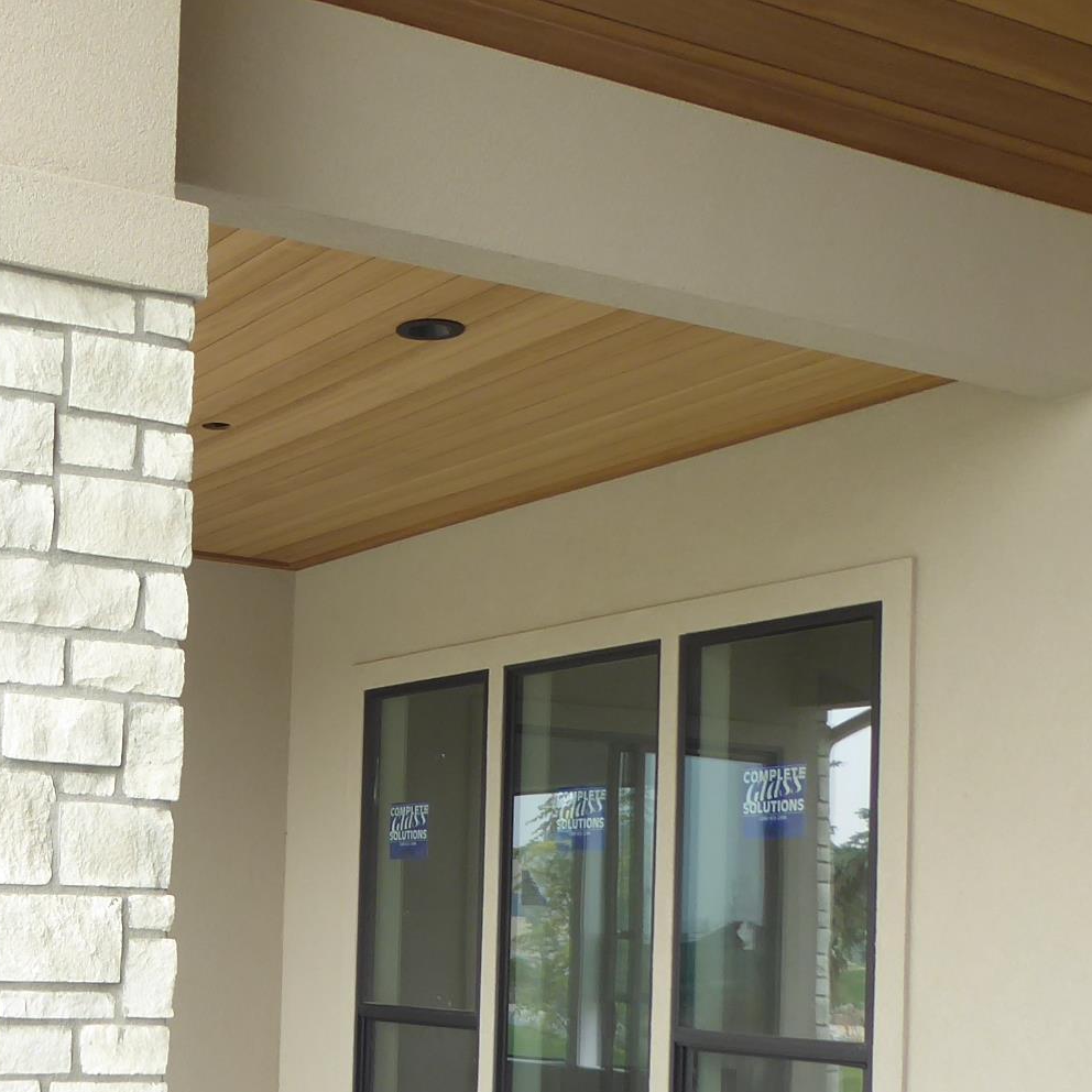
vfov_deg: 29.3
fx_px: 2034
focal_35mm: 57
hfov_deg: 28.7
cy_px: 897
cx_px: 76
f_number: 3.3
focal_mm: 4.3
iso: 80
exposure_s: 1/80
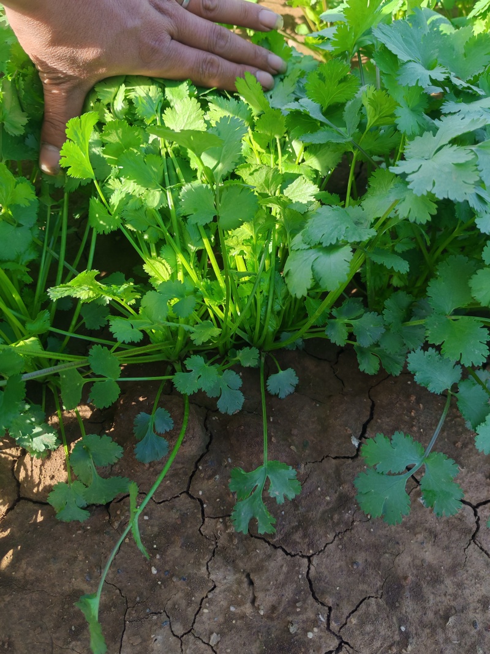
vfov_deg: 61.7
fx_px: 547
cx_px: 245
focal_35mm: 29
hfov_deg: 48.2
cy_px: 327
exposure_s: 1/420
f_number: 1.95
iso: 50
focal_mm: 5.52
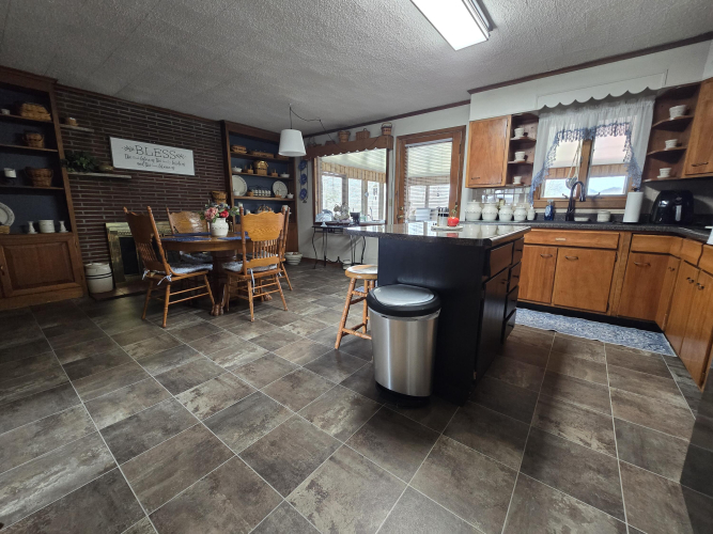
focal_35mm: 13
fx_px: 268
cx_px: 356
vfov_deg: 89.9
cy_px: 267
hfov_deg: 106.2
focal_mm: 2.2
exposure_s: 1/60
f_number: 2.2
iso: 400
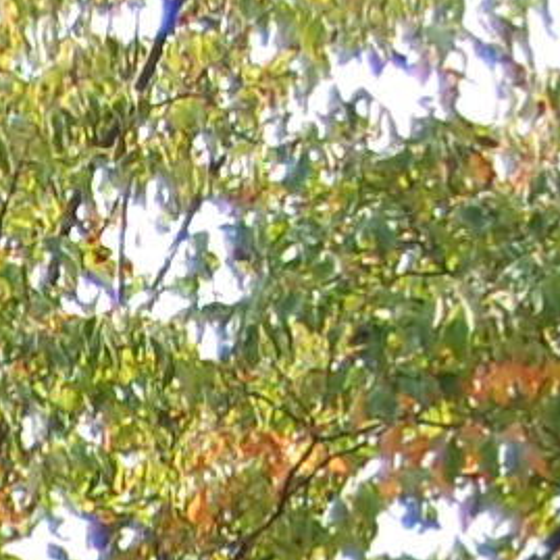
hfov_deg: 4.5
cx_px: -1411
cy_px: 1586
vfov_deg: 4.6
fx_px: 6754
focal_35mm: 369
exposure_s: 1/400
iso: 200
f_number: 4
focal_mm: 26
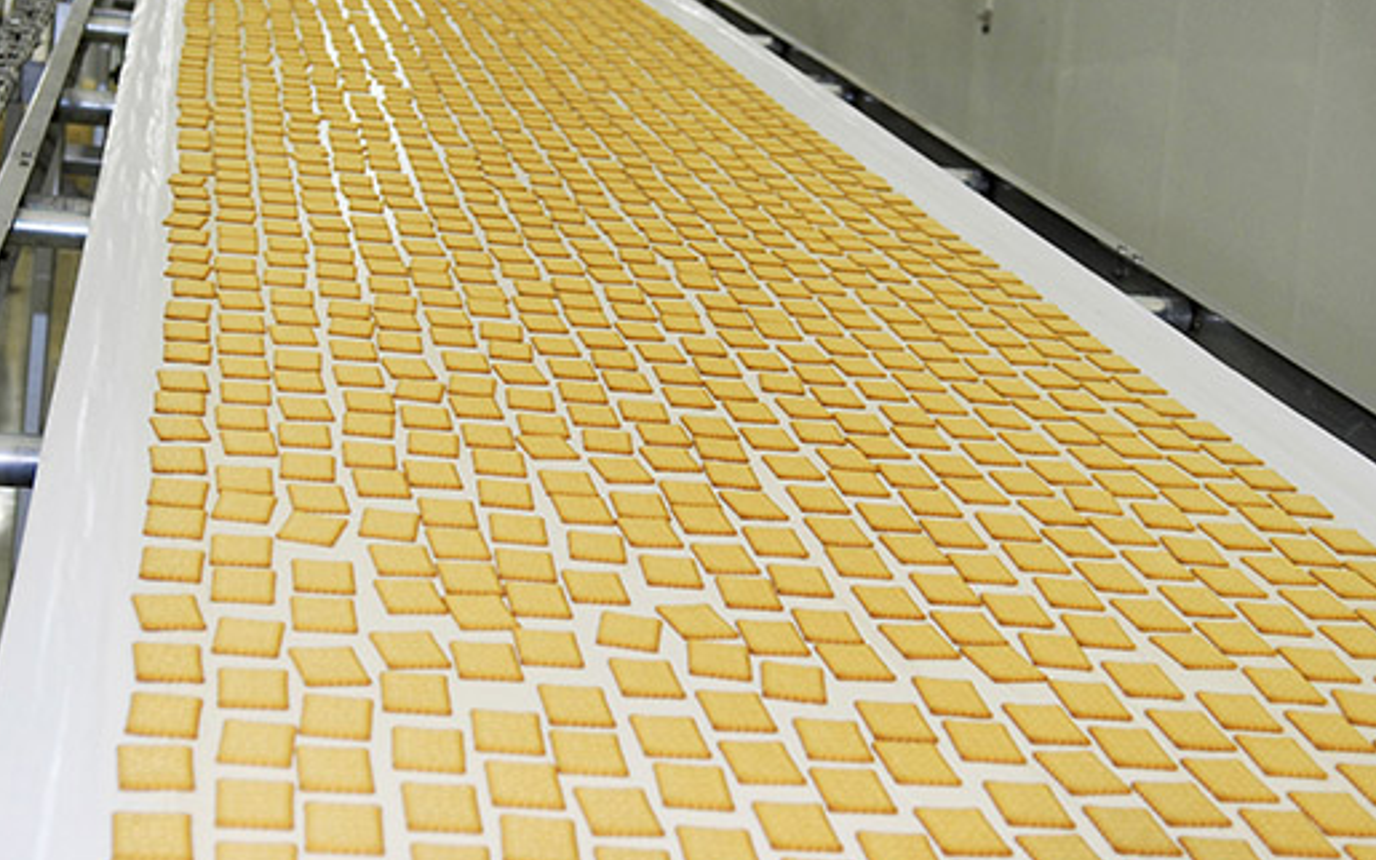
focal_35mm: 59
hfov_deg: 34.5
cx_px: 637
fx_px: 2213
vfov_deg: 21.9
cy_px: 251
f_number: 3.2
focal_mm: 28
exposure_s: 1/60
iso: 500
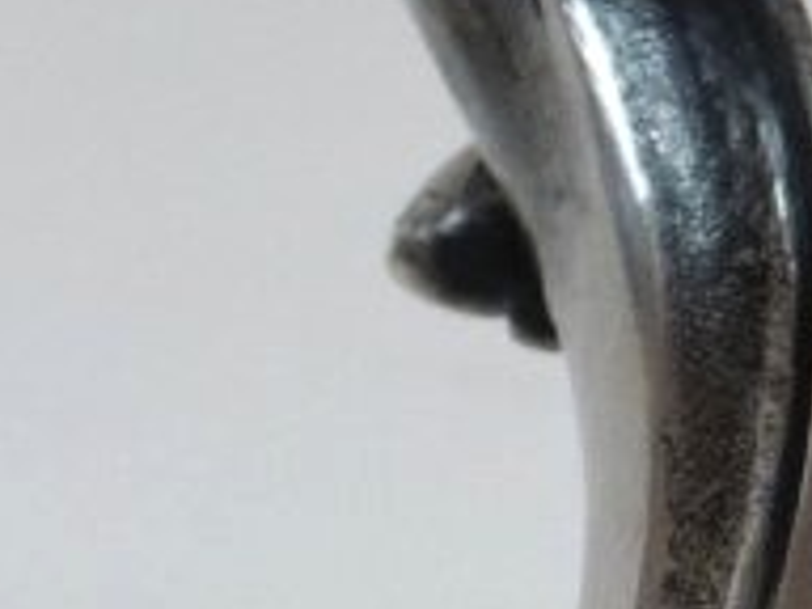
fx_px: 7178
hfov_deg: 6.4
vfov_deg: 4.8
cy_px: 626
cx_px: -241
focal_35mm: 306
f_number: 3.2
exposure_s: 1/60
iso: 250
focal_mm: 8.7
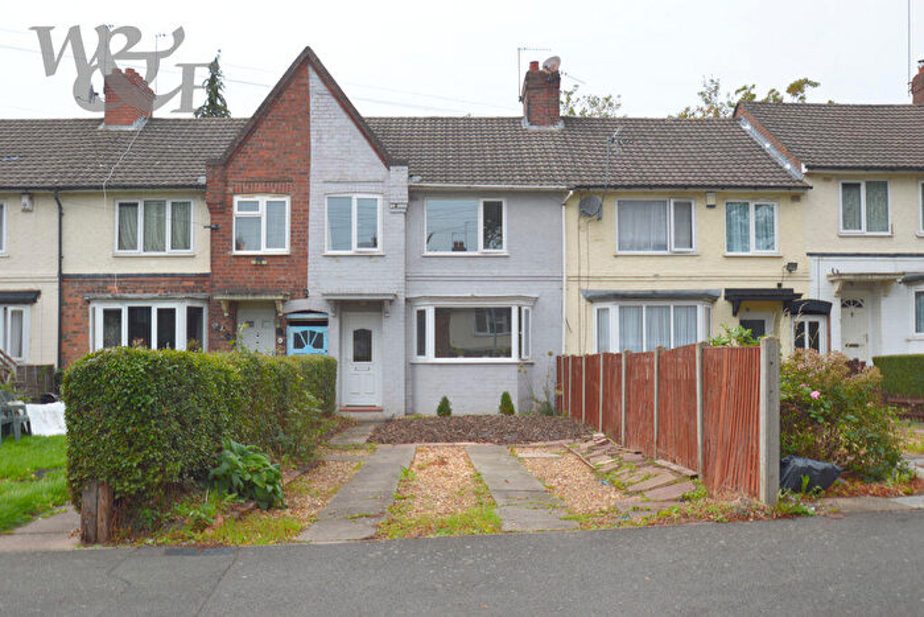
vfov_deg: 36.9
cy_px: 308
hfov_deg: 53.1
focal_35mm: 36
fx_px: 924
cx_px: 462
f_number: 5.6
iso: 140
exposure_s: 1/125
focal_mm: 24
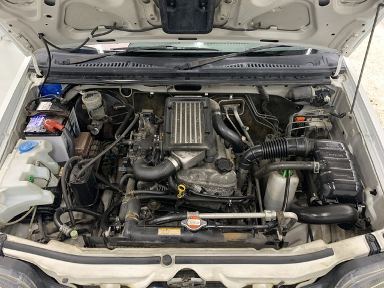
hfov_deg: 67.3
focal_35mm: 26
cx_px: 192
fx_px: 288
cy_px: 144
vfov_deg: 53.1
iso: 200
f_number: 1.8
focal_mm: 4.25
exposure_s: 1/60
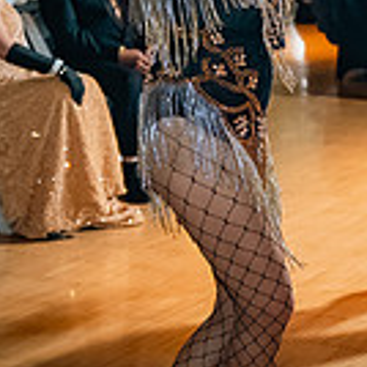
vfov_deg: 13.1
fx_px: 1583
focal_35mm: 132
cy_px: 45
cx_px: 309
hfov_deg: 13.1
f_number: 2.8
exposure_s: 1/125
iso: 1250
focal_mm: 36
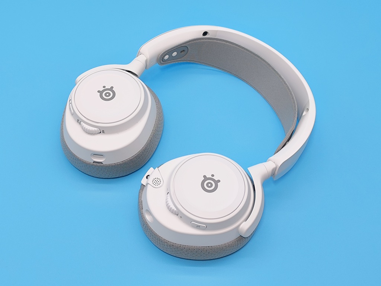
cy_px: 143
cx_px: 190
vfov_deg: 26.1
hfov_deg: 34.3
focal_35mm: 56
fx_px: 616
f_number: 1.65
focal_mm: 6.14
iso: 320
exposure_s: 1/100
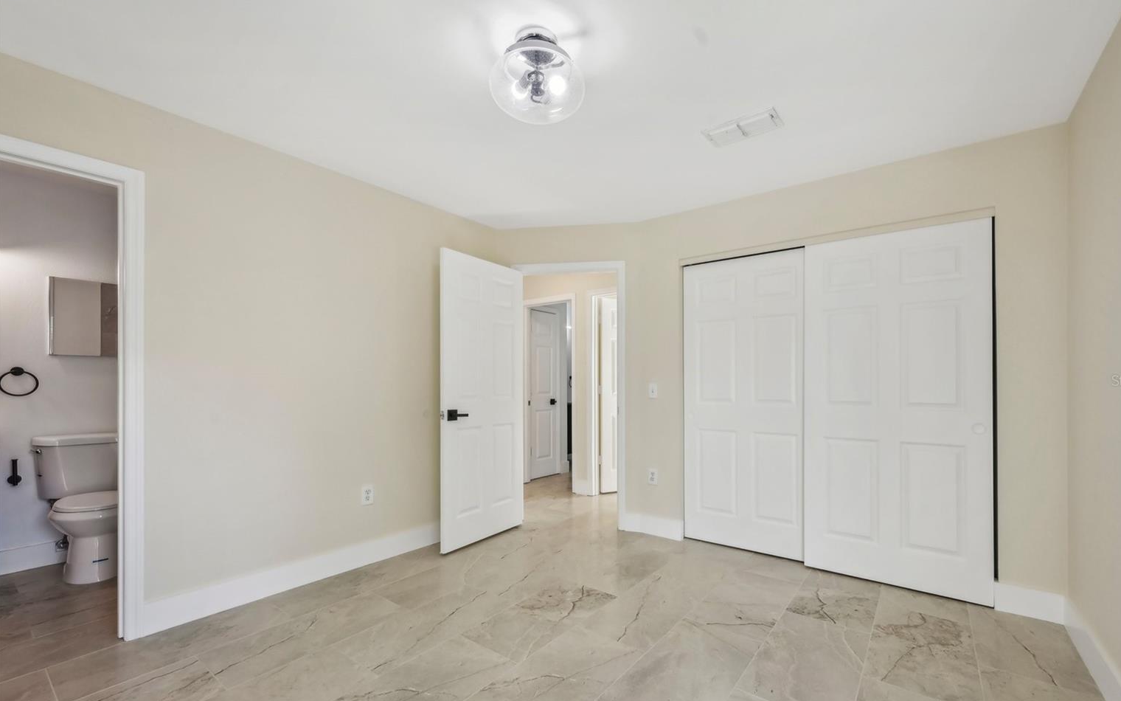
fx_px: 458
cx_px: 587
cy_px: 380
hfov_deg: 101.4
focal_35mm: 15
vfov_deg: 74.6
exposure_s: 1/50
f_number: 8
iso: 400
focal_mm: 14
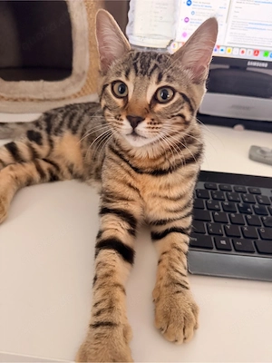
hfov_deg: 56.8
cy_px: 182
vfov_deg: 71.6
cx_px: 136
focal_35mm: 24
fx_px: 251
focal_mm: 6.76
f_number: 1.78
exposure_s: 1/40
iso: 800
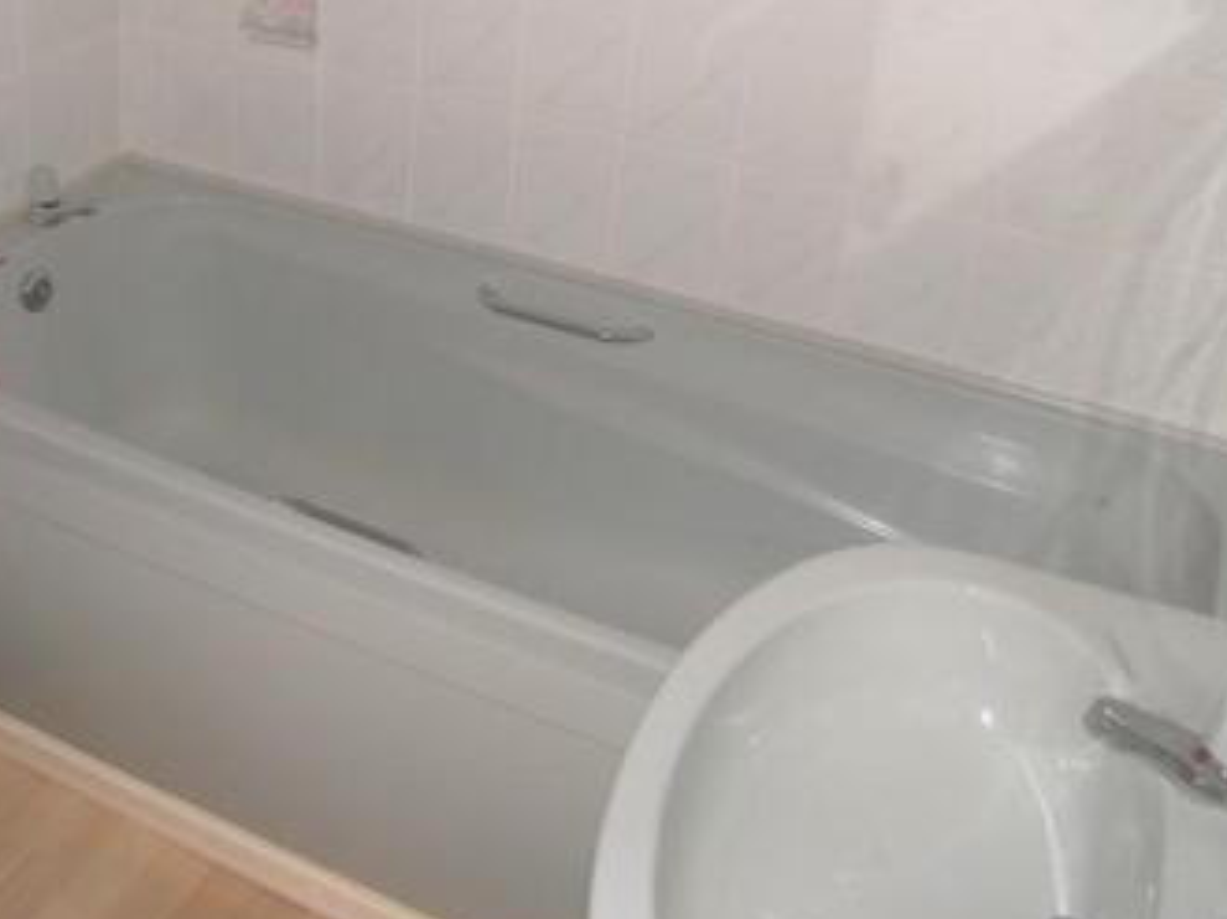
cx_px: 400
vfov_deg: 30.9
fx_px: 1629
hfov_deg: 40.7
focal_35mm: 46
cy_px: 233
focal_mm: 5.4
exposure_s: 1/30
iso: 100
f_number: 2.8
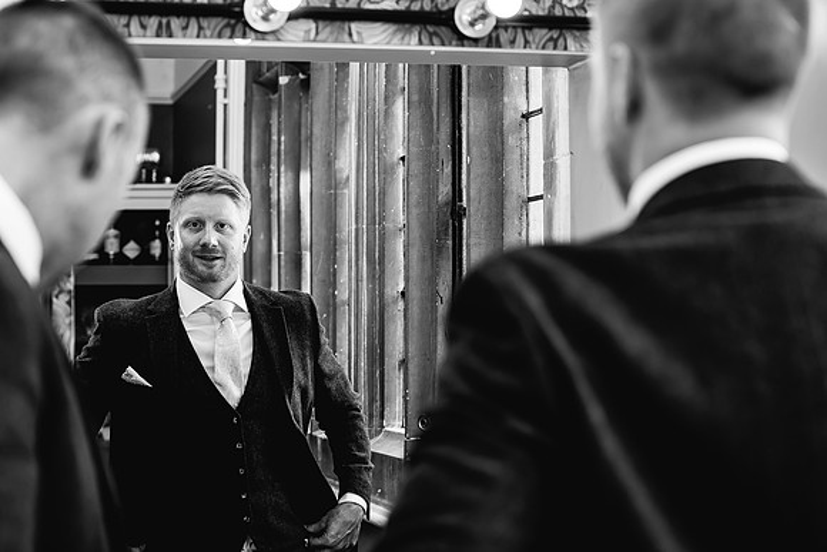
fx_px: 1665
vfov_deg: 18.8
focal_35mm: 72
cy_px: 276
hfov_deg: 27.9
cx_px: 414
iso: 640
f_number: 4
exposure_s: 1/200
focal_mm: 70
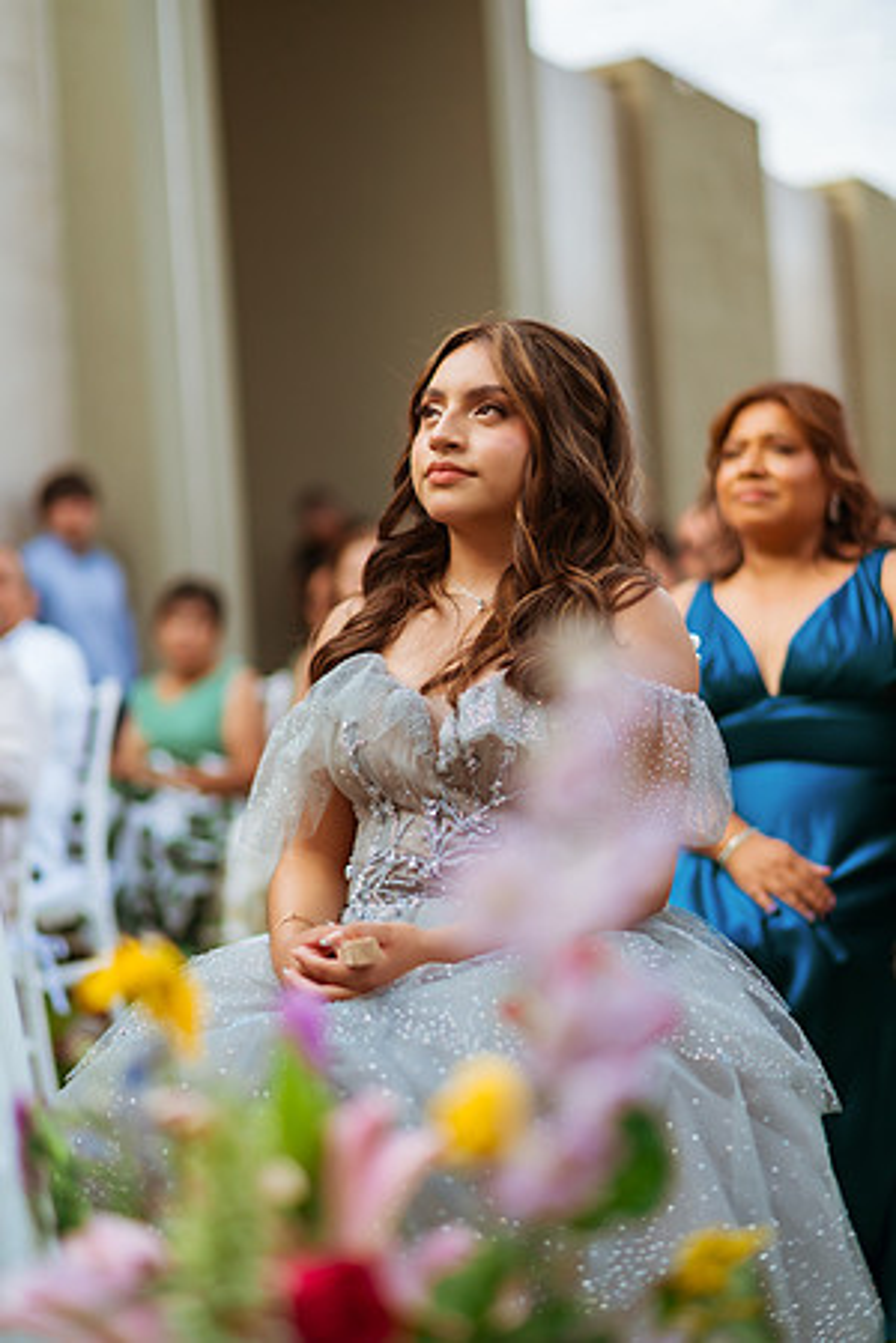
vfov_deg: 34.5
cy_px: 672
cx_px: 448
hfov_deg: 23.4
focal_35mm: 58
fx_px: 2165
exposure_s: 1/8000
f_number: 1.4
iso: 50
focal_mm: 58
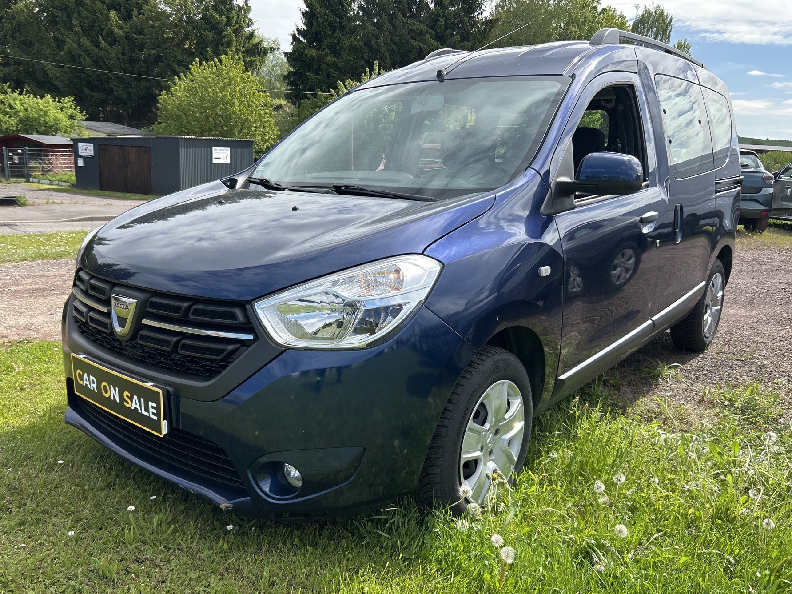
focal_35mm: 28
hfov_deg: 63.4
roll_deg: -3.2
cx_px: 374
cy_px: 319
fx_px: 641
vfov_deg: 49.7
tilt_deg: -15.7
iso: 50
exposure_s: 1/2165
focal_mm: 5.7
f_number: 1.5
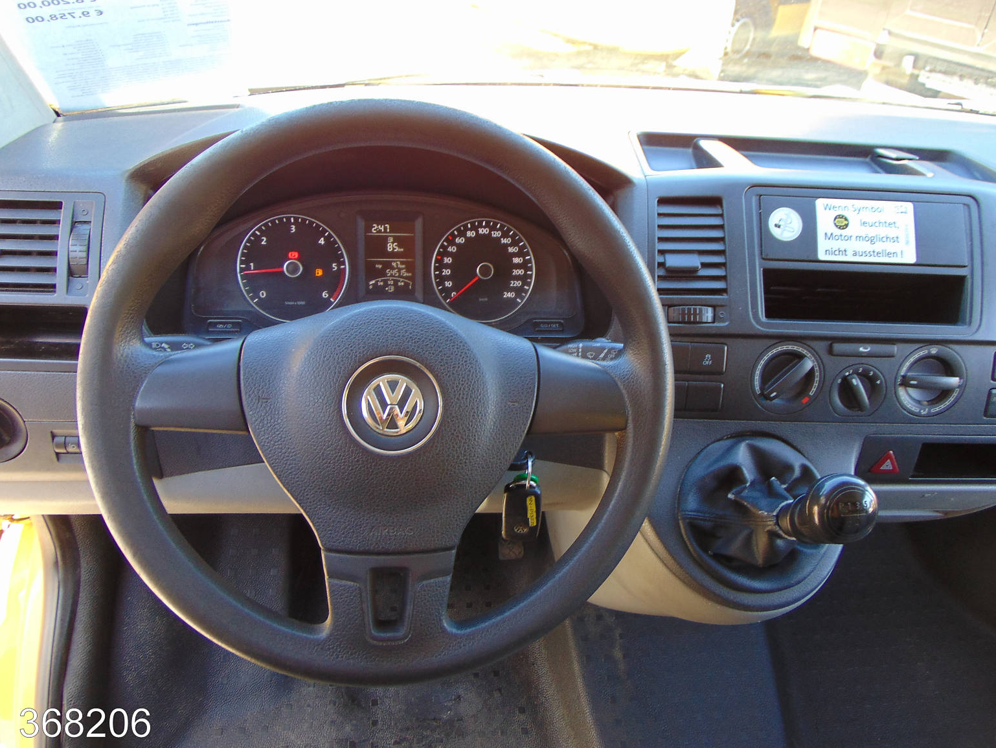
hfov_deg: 67.3
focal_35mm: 26
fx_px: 748
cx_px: 512
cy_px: 366
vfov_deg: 53.1
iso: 80
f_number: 3
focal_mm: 4.5
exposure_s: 1/125
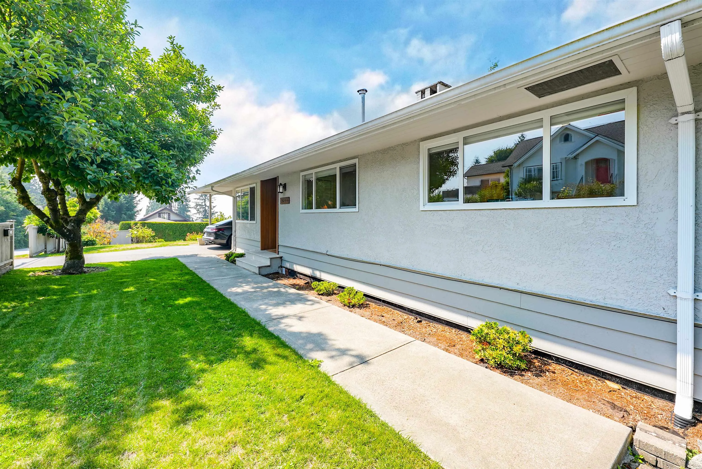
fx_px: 273
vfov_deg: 81.3
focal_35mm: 14
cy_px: 234
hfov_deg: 104.2
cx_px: 351
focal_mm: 14
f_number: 9
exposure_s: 1/60
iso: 80
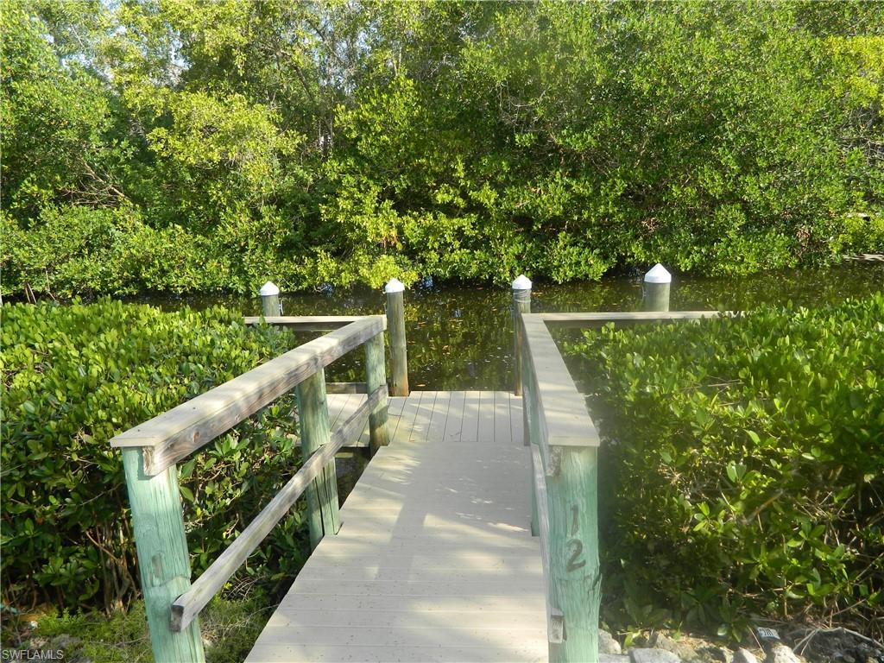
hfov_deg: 63.4
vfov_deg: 49.7
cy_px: 332
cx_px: 442
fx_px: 715
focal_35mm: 28
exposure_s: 1/250
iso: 80
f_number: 3.2
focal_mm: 5.1
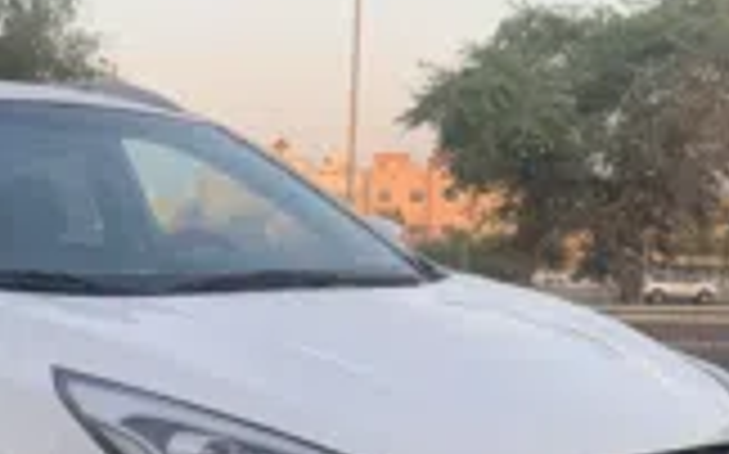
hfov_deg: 29.6
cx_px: 166
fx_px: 1350
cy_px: 557
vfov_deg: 18.1
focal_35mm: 68
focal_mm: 4.25
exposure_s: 1/231
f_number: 1.8
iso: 25
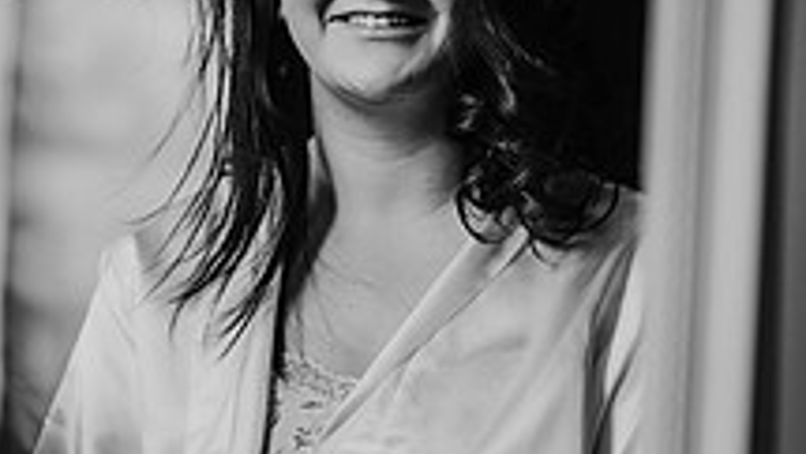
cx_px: 298
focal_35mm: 186
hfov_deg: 11.6
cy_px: 345
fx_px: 3976
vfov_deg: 6.5
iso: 200
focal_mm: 85
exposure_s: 1/160
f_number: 1.8
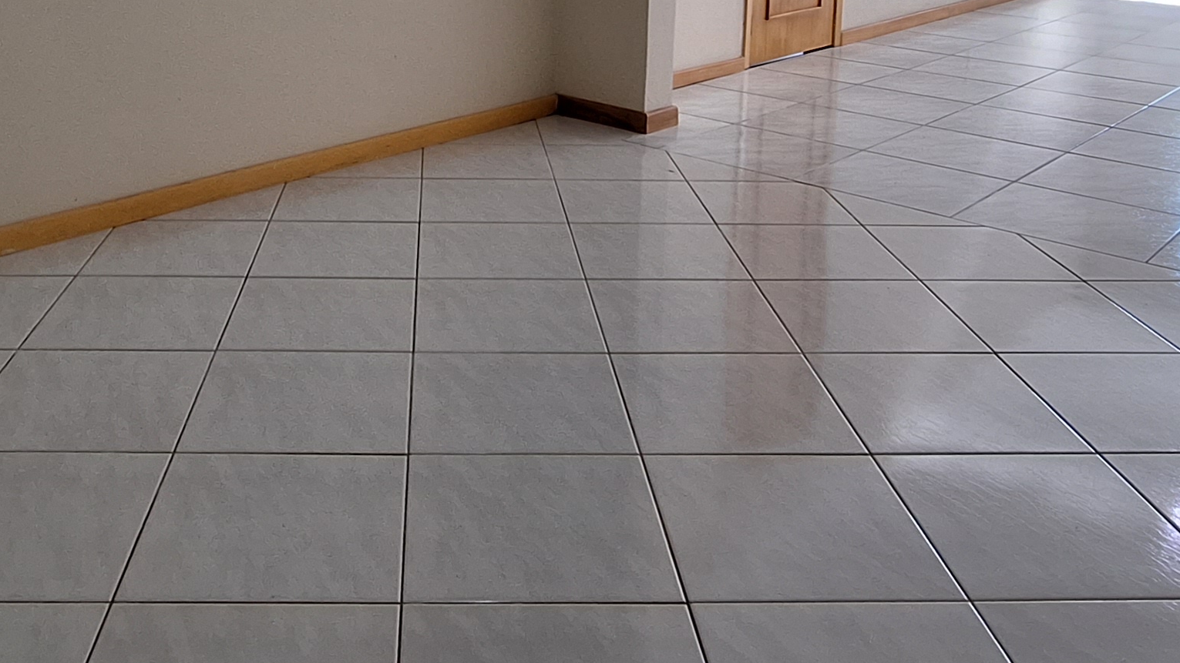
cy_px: -6
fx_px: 1158
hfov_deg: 53.7
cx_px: 479
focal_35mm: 37
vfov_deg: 29.7
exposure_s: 1/40
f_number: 2.2
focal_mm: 1.74
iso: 64
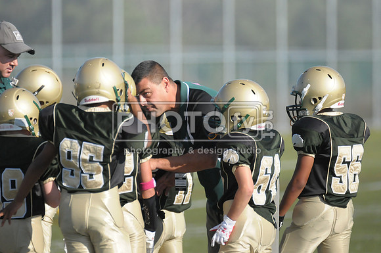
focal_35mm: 600
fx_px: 6341
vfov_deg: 2.3
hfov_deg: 3.4
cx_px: 190
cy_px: 126
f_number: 4
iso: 1600
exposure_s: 1/8000
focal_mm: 400
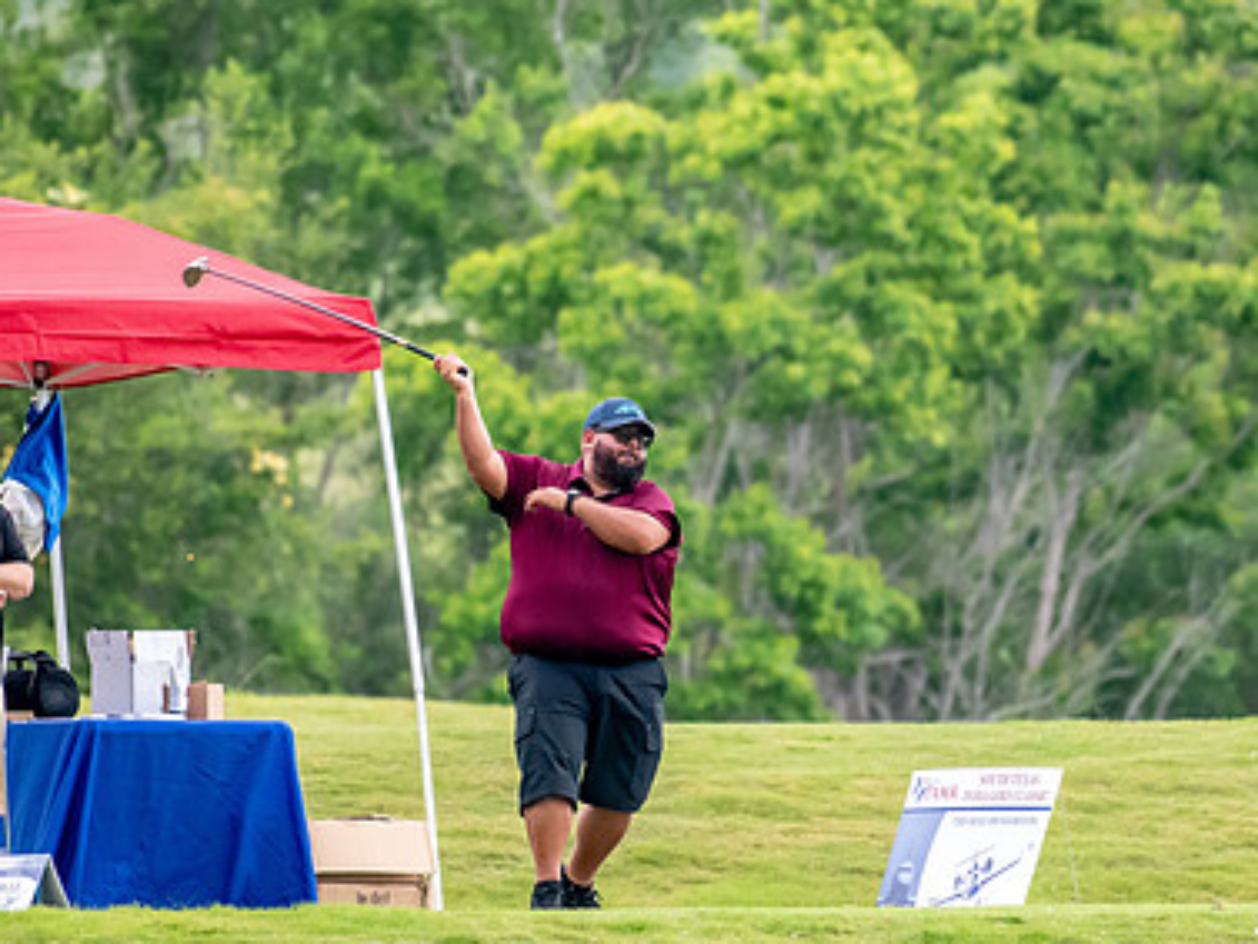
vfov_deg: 1.5
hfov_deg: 2.0
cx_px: 627
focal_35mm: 998
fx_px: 36280
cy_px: 542
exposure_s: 1/2000
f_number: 5.6
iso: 2800
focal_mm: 450
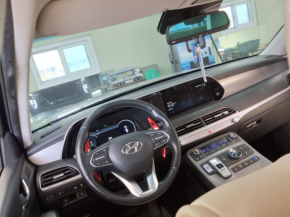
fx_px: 251
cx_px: 139
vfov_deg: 46.8
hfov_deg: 59.9
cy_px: 106
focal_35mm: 30
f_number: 1.9
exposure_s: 1/40
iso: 50
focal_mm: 2.91
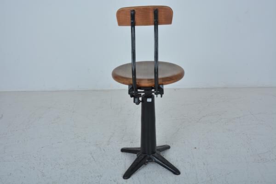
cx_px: 138
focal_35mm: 39
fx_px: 299
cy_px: 92
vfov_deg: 34.2
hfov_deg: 49.6
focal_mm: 26
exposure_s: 1/160
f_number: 10
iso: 320
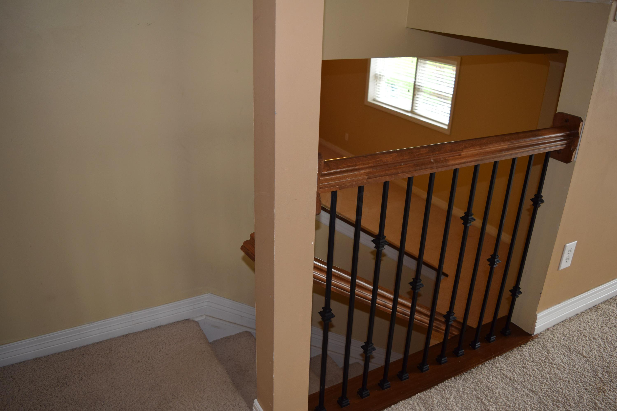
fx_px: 463
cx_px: 308
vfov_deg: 47.9
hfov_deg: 67.4
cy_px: 206
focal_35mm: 27
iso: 400
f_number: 3.5
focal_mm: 18
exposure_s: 1/80
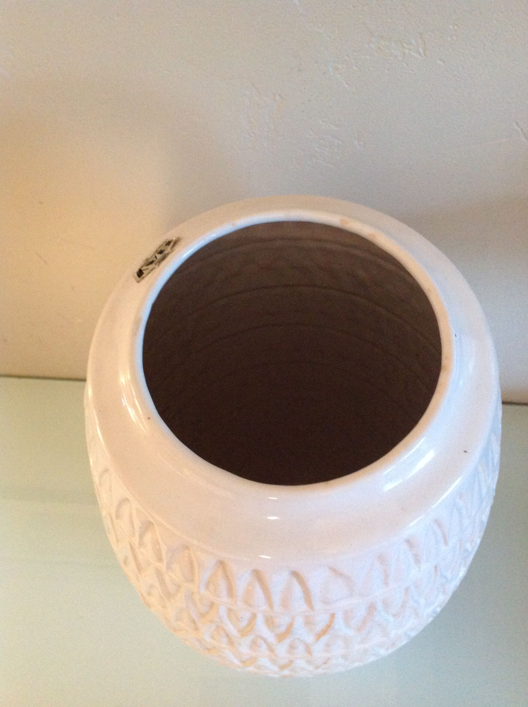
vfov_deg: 52.7
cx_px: 264
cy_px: 354
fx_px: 714
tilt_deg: -63.7
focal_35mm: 35
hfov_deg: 40.6
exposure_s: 1/15
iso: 400
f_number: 2.4
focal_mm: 4.28
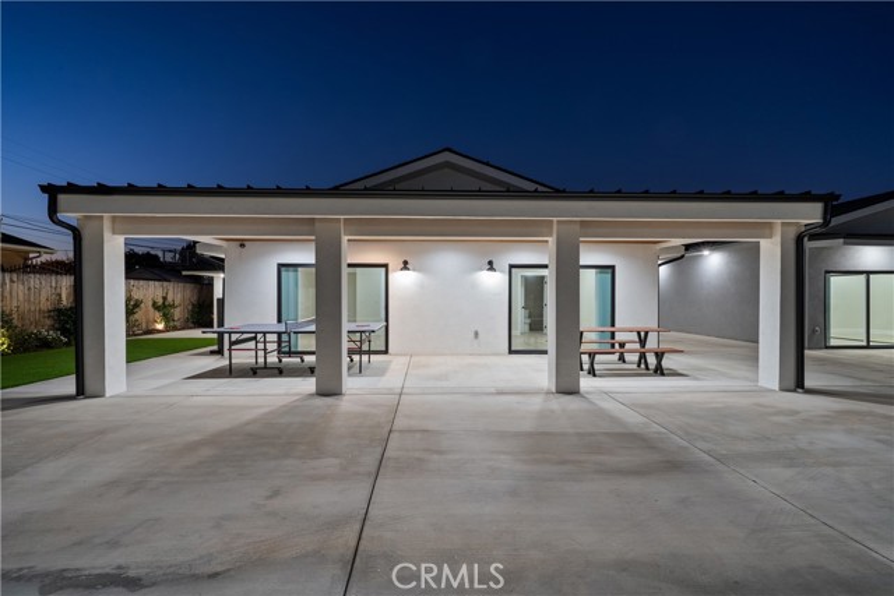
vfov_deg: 81.2
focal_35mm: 14
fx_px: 348
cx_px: 447
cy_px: 298
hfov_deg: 104.2
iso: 160
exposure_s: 3.2
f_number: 11
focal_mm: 14
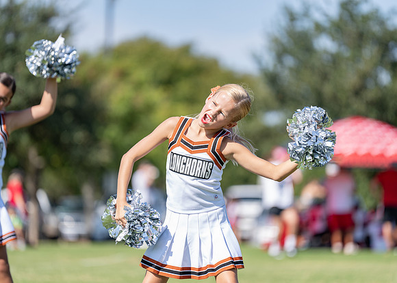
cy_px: 142
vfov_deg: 6.8
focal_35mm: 213
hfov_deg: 9.4
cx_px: 198
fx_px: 2402
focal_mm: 200
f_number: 2.8
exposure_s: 1/1250
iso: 125
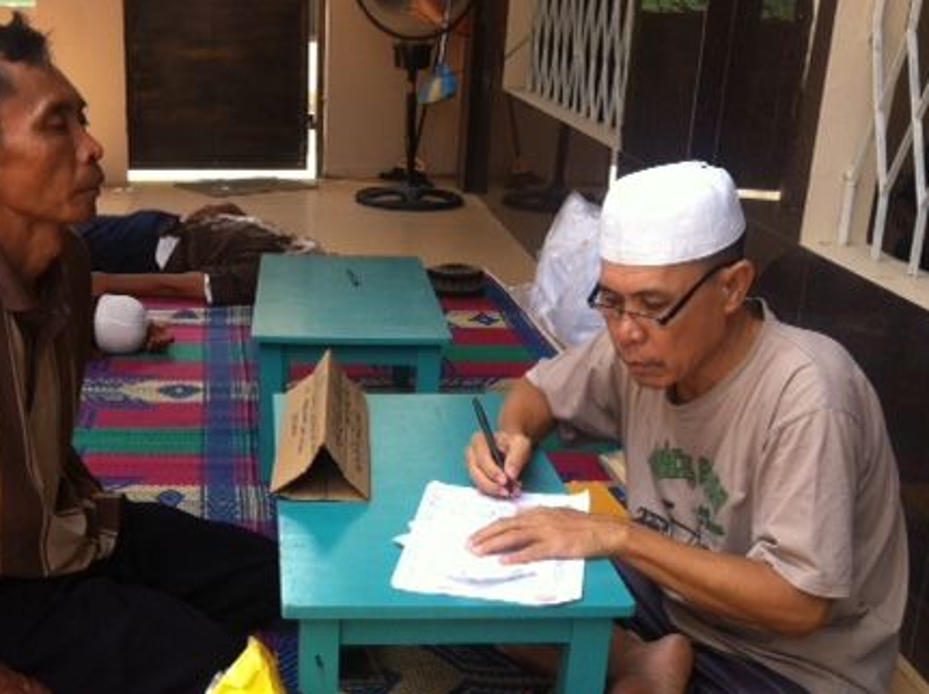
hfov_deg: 36.7
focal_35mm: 52
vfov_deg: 27.7
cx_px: 366
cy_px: 478
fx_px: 1394
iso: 80
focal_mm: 3.85
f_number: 2.8
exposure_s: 1/145
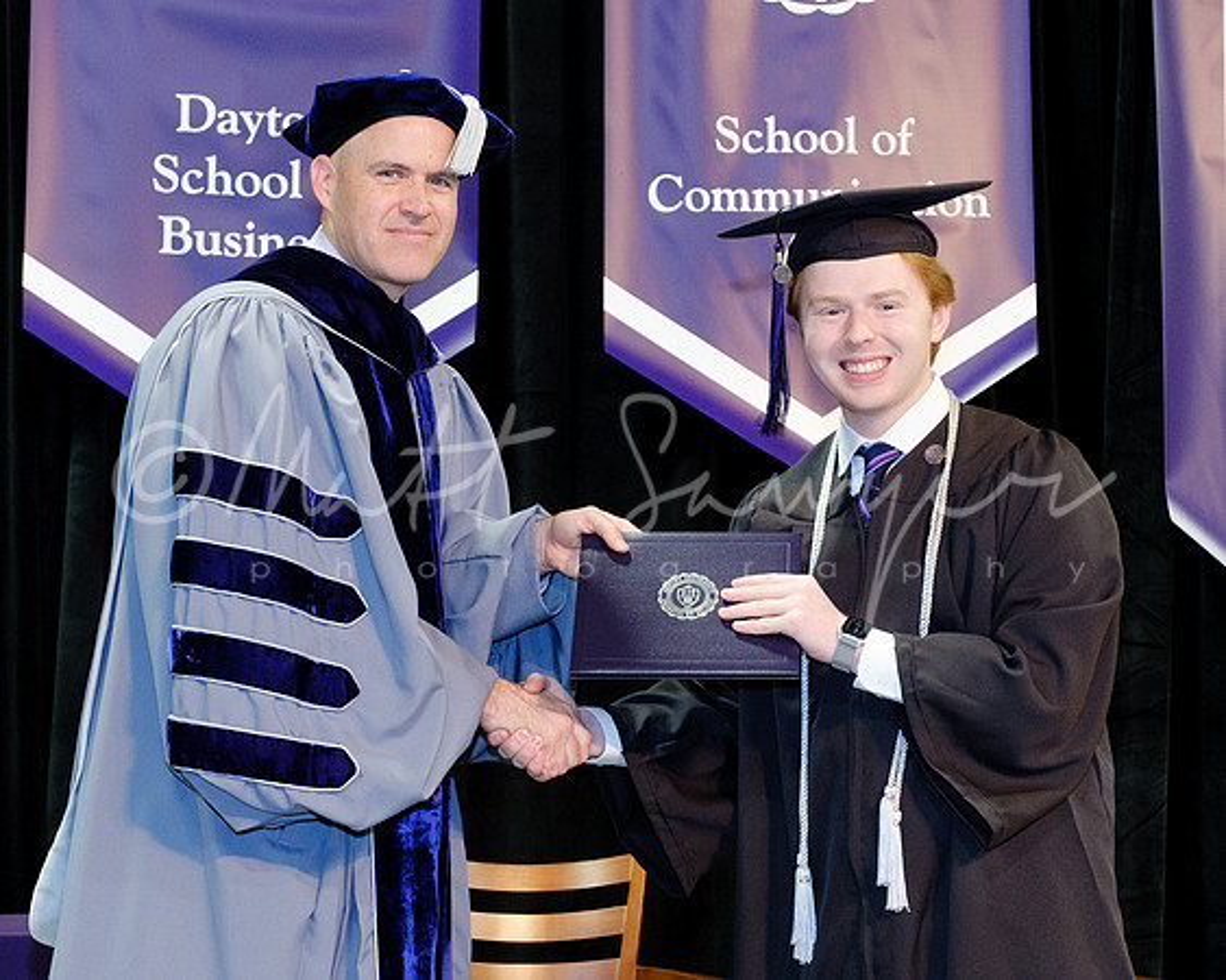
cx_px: 679
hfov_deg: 28.0
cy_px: 602
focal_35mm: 68
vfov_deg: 22.5
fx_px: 2454
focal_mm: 27.4
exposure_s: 1/125
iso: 1600
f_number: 4
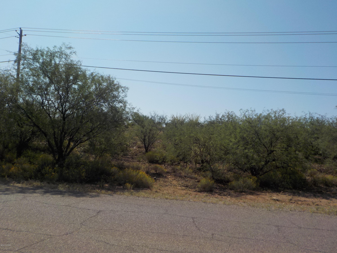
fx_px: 292
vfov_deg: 46.8
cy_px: 126
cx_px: 168
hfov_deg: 60.0
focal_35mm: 30
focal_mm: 4.1
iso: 125
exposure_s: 1/1600
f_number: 3.3
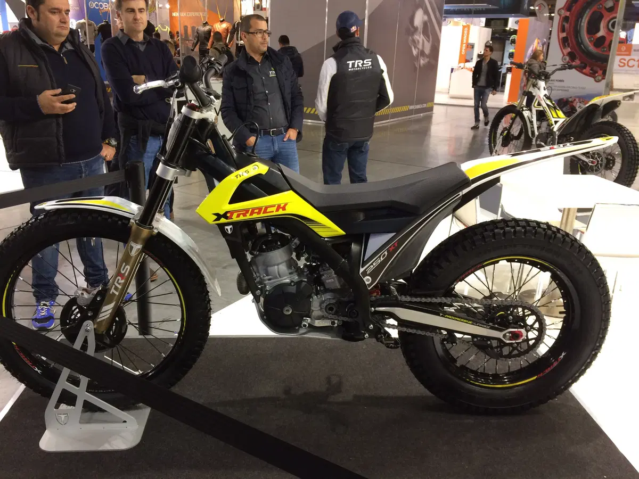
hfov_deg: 61.7
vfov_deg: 48.2
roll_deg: -0.9
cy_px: 240
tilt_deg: -20.9
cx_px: 320
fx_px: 535
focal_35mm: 29
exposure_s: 1/33
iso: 80
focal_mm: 4.15
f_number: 2.2
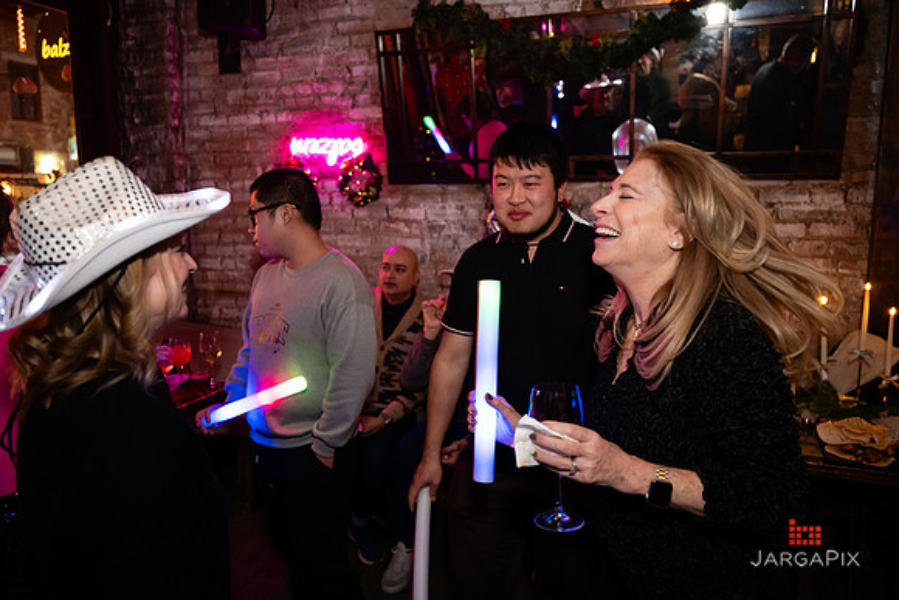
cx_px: 450
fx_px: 691
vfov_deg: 46.9
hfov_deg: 66.1
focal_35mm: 28
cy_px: 300
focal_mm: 27.5
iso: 3200
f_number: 2.8
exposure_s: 1/100
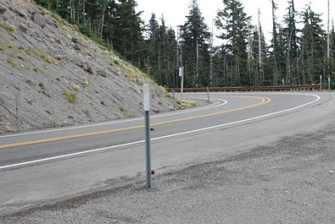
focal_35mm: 88
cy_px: 132
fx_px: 820
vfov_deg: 15.6
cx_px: 226
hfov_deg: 23.0
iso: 1600
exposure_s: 1/4000
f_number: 4.5
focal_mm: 40
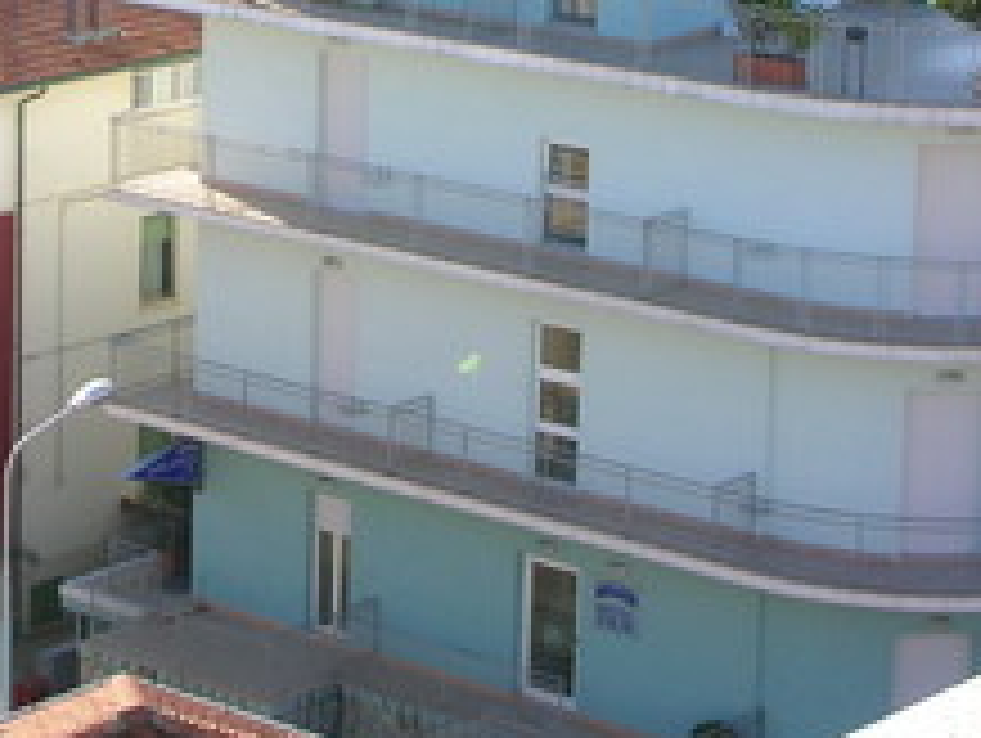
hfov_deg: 14.9
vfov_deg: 11.2
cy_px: -25
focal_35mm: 131
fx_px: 3717
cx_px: 148
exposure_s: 1/216
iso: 50
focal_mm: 8.8
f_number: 3.7
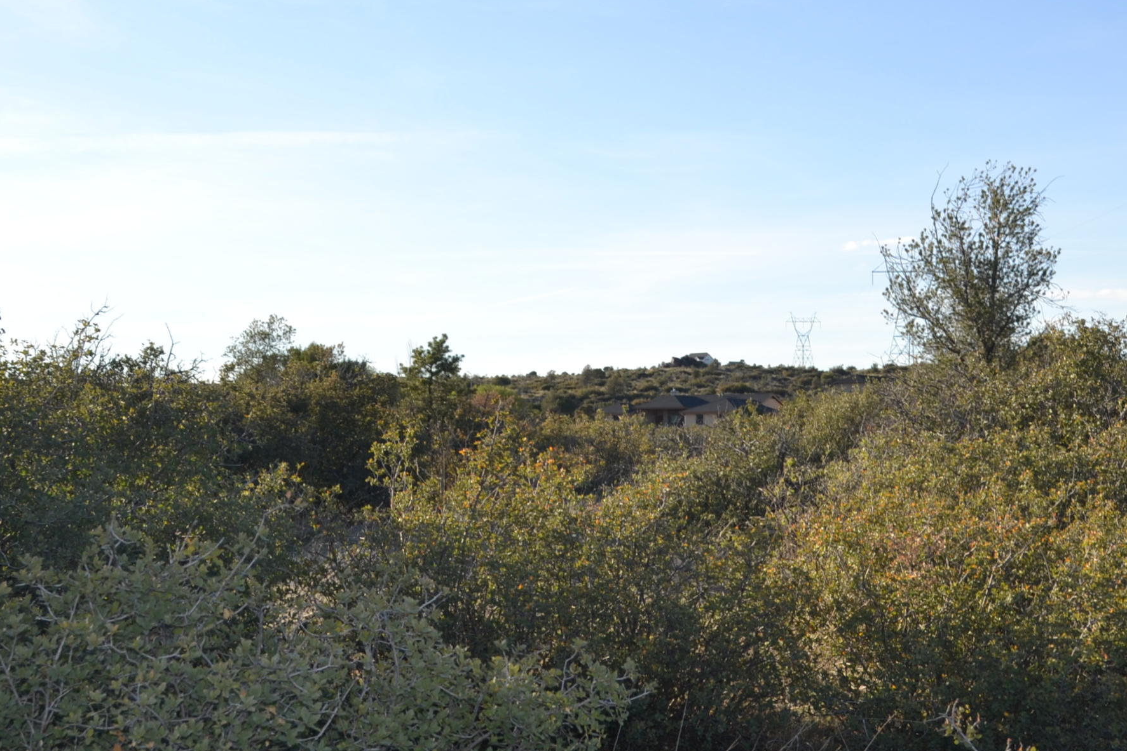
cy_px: 378
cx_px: 617
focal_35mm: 66
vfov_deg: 20.6
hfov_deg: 30.5
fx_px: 2066
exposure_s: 1/200
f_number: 5.6
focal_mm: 26
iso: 100
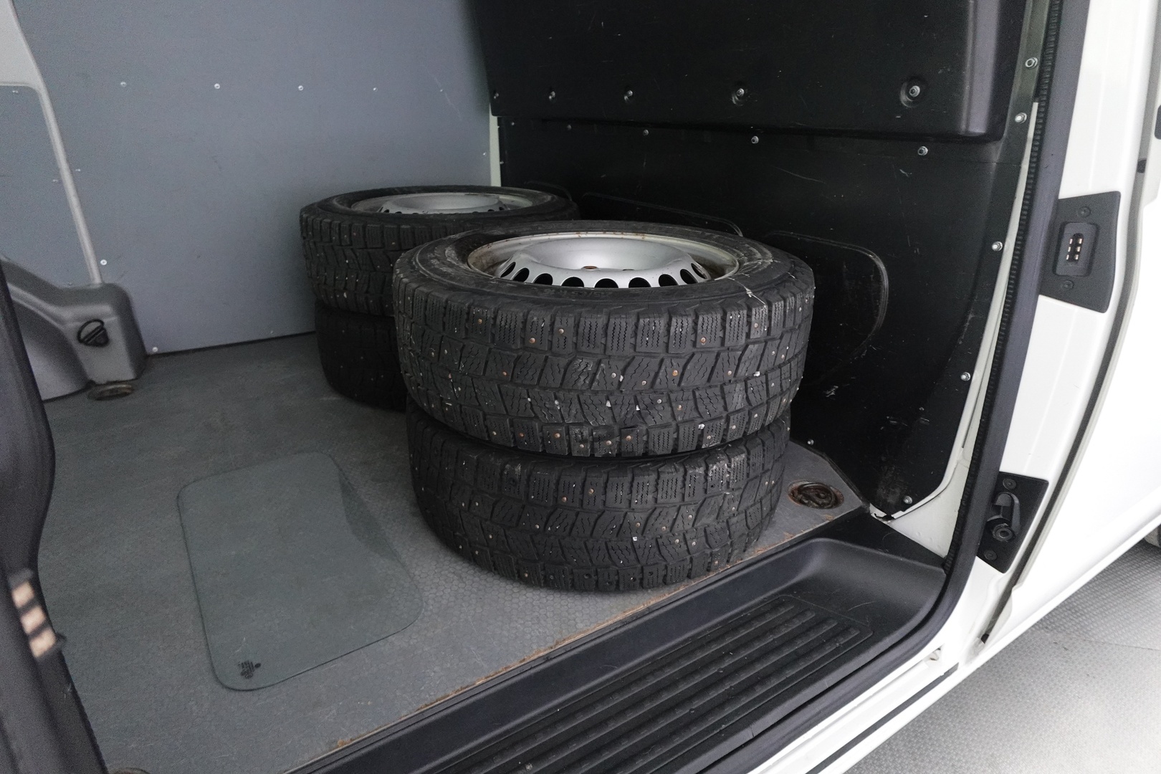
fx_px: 645
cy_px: 387
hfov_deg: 84.0
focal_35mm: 20
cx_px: 580
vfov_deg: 61.9
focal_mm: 7.6
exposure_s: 1/80
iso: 2000
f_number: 2
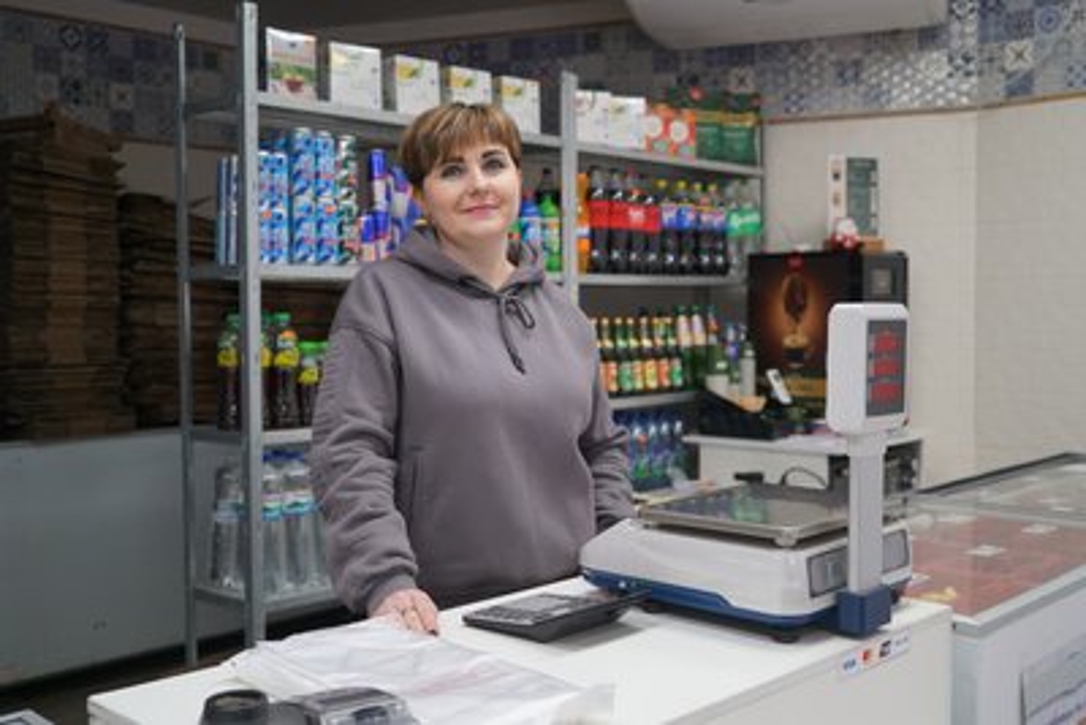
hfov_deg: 51.9
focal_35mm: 37
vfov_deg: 36.0
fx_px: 1117
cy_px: 362
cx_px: 543
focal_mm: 37
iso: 800
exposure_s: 1/160
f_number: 4
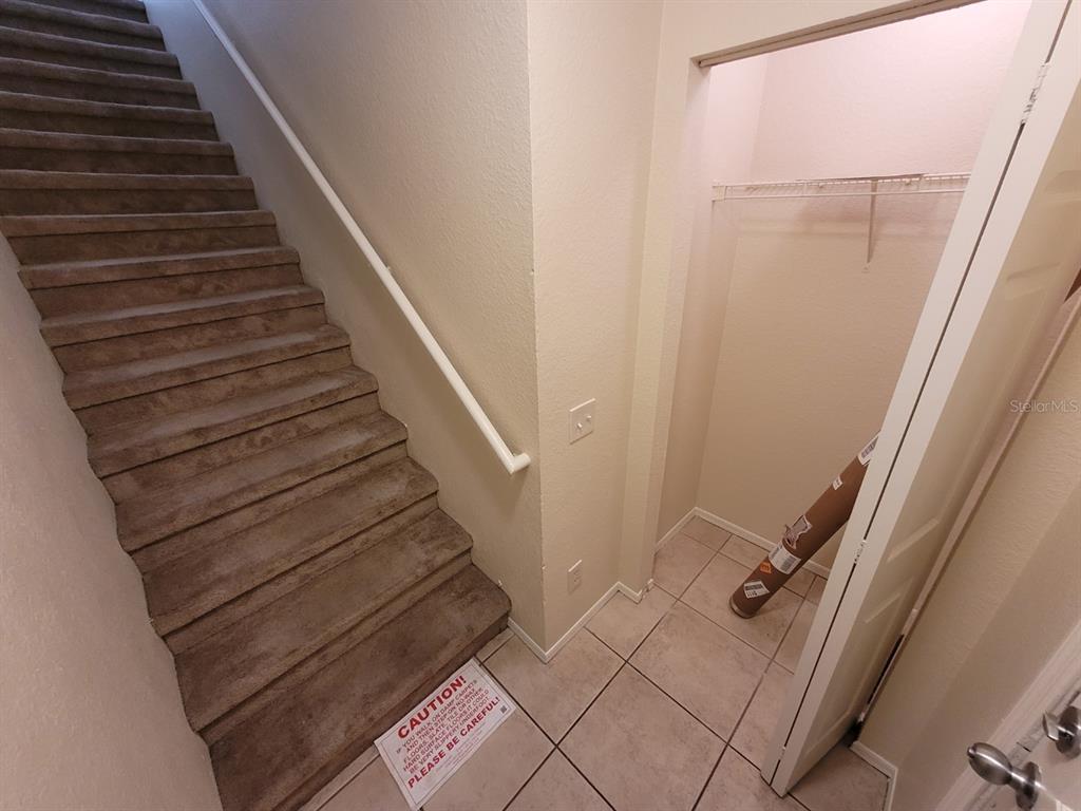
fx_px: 406
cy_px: 406
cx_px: 540
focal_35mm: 13
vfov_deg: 89.9
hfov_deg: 106.2
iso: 160
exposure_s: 1/60
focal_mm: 1.74
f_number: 2.2
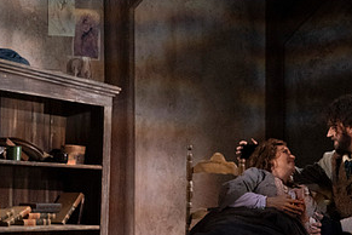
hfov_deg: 5.2
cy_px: 177
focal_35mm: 399
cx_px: 305
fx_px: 3901
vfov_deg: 3.4
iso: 16000
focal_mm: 200
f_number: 9
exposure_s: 1/400
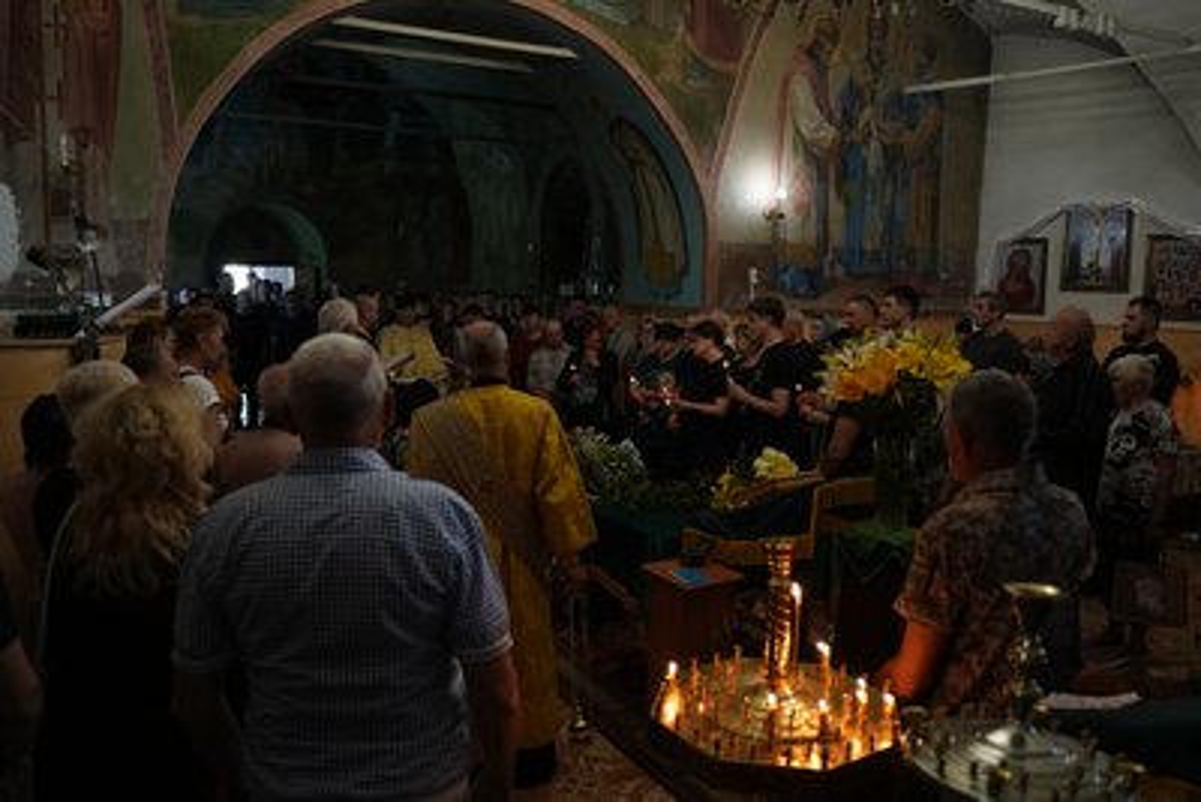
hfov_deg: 65.5
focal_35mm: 28
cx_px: 600
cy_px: 401
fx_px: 934
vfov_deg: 46.4
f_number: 2.8
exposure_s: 1/320
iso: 5000
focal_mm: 28
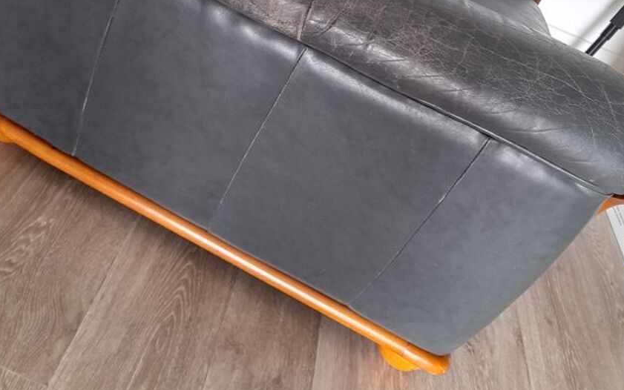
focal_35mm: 42
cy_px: -43
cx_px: 293
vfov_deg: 27.8
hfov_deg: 47.2
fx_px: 714
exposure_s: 1/50
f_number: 2
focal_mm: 4.6
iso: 200
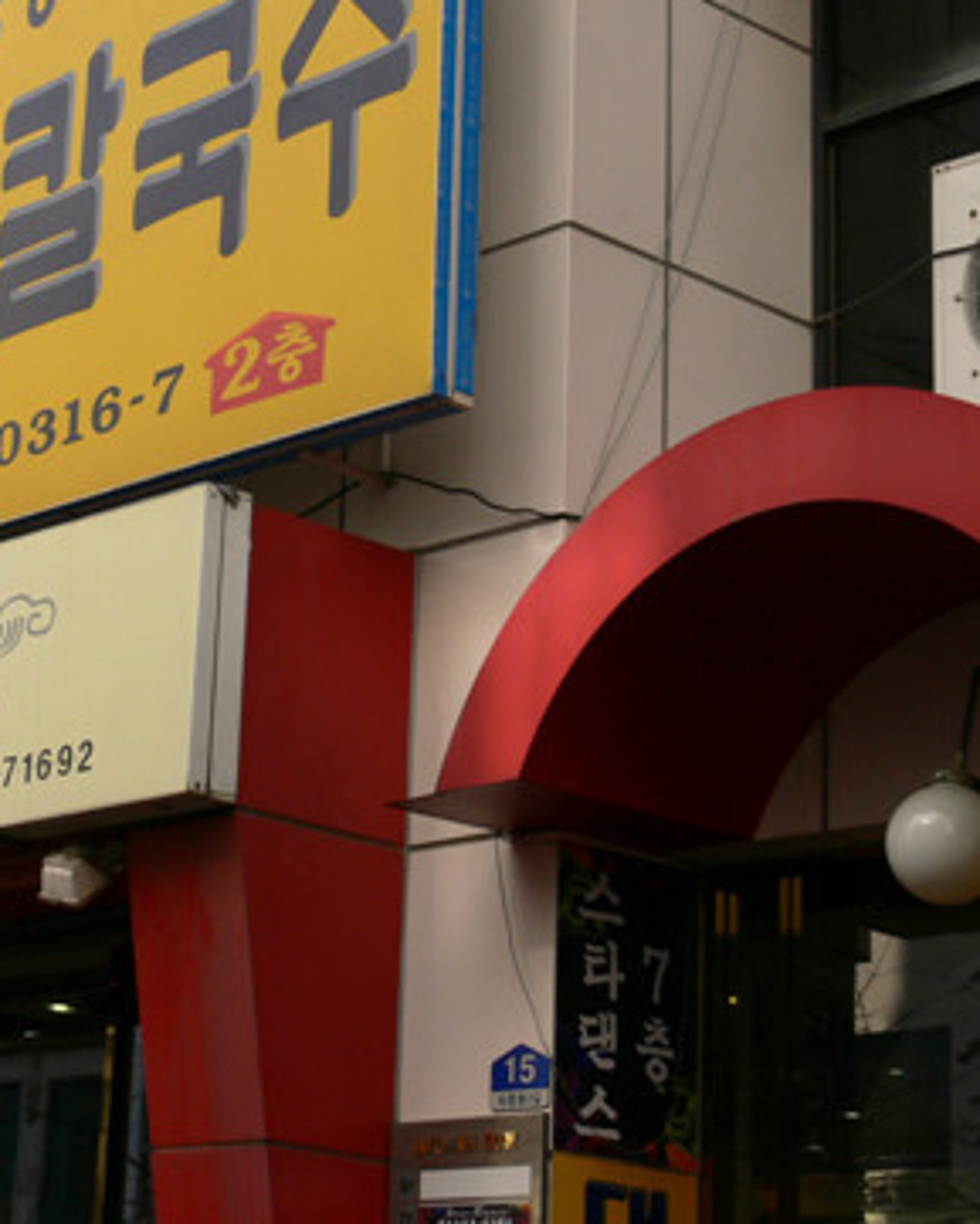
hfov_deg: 17.6
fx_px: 3117
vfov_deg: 22.2
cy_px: 475
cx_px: 109
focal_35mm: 86
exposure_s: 1/125
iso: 80
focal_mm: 9.8
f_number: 5
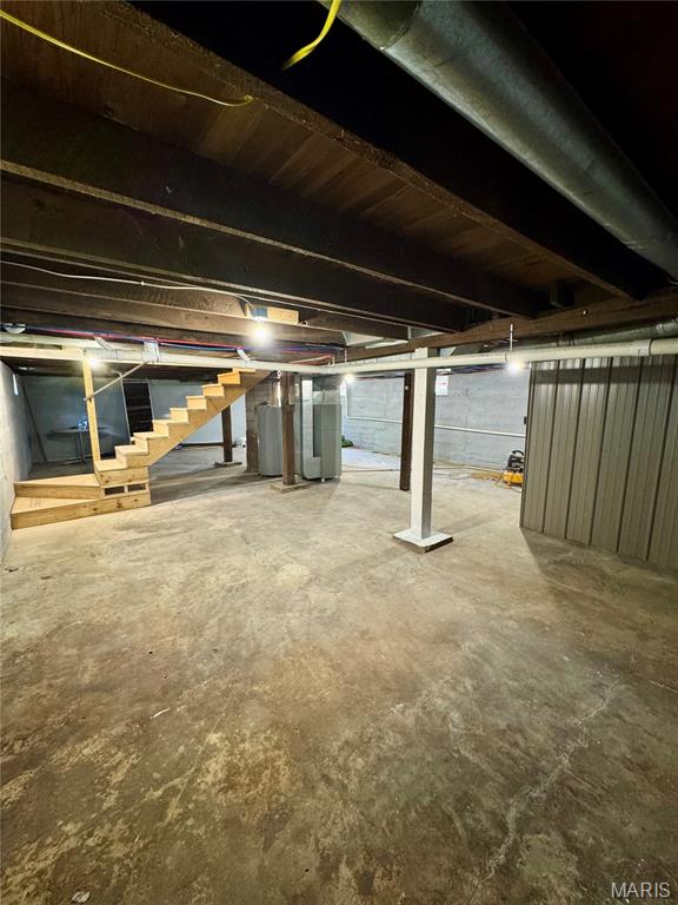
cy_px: 452
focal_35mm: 14
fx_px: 366
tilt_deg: -8.1
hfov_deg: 85.7
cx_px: 339
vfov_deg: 102.1
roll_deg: +0.6
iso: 500
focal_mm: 2.22
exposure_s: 1/60
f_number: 2.2
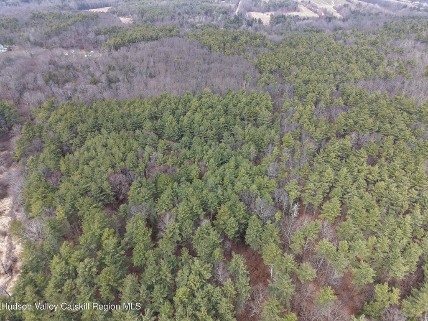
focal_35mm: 24
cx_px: 214
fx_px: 297
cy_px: 160
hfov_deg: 71.6
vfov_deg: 56.8
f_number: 1.8
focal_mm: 8.67
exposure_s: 1/725
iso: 100
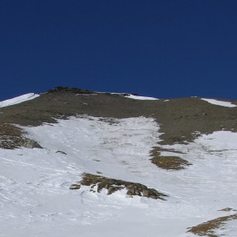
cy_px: 249
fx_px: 674
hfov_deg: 19.7
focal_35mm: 87
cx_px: 45
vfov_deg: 19.3
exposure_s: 1/435
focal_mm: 8.9
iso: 50
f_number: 8
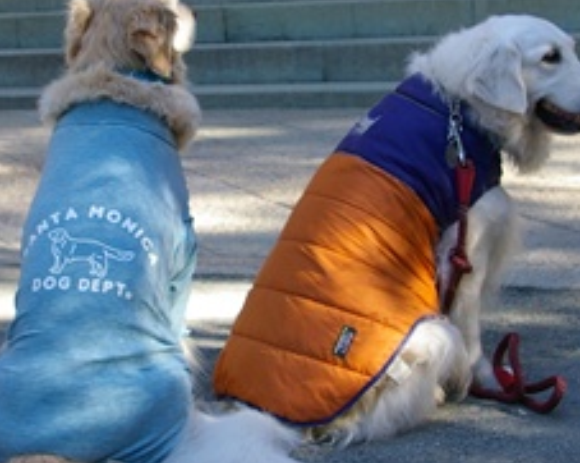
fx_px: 1341
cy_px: 114
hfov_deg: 24.3
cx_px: 210
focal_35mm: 78
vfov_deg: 19.4
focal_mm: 21
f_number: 5.6
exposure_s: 1/90
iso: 200
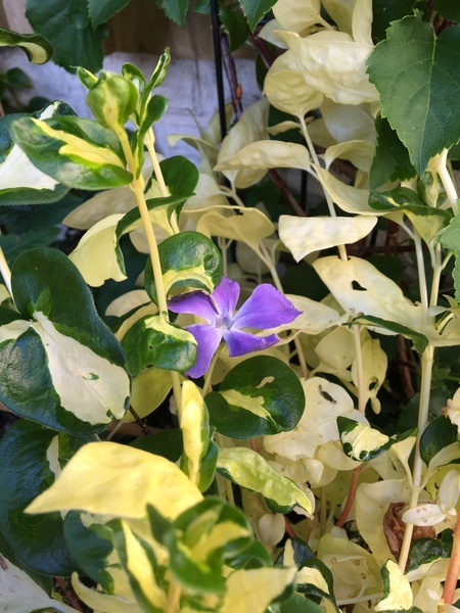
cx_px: 230
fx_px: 514
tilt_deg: -43.0
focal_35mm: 29
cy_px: 306
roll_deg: +6.5
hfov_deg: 48.2
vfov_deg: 61.7
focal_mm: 4.15
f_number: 2.2
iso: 32
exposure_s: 1/100
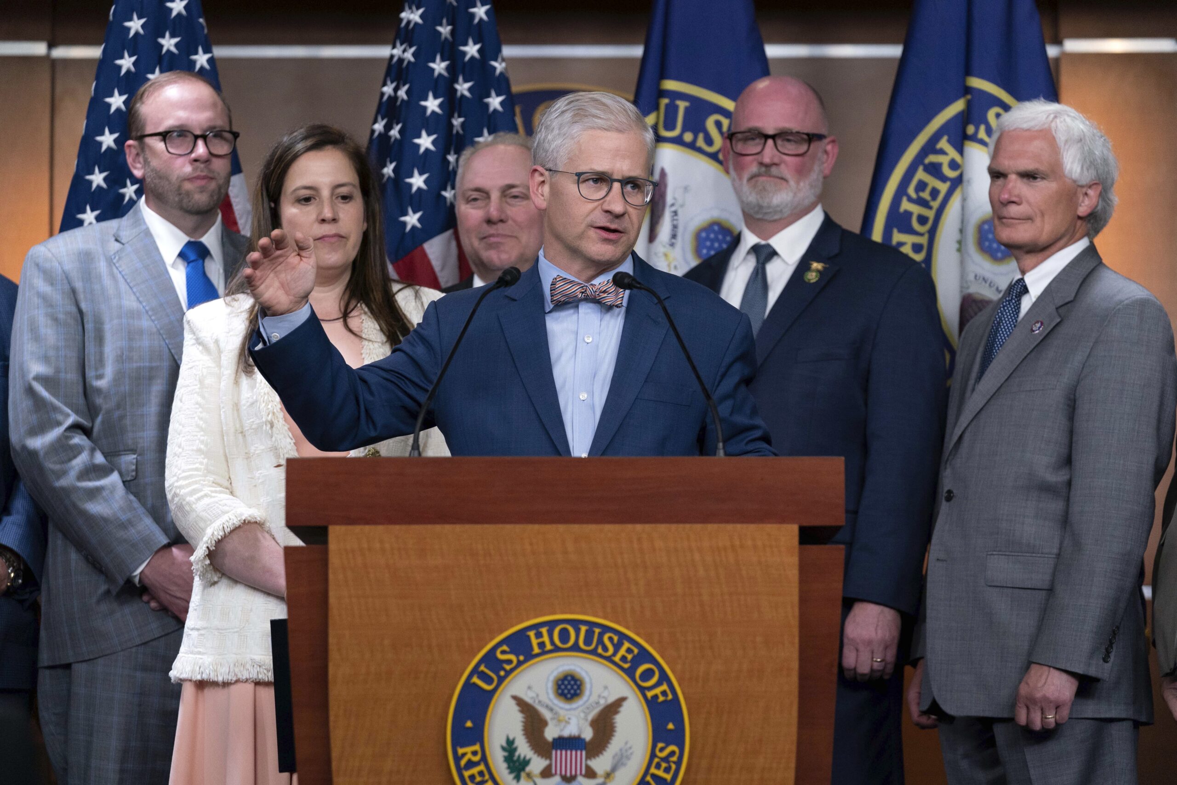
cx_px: 588
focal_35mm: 131
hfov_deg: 15.6
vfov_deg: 10.5
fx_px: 4283
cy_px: 392
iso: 3200
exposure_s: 1/320
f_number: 4.5
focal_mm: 131
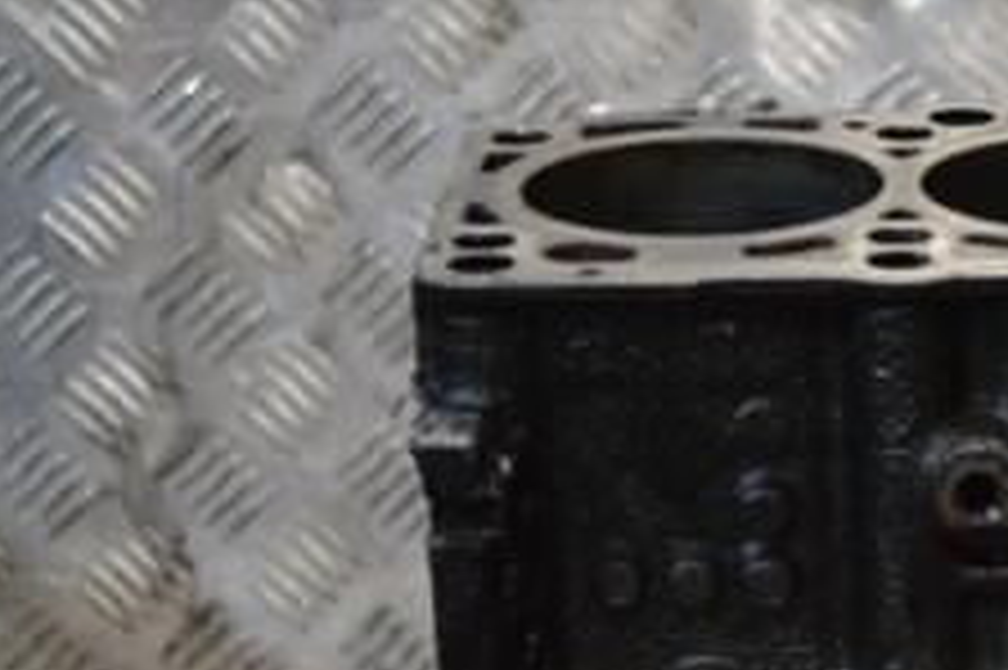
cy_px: 886
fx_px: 4281
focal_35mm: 153
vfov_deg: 8.8
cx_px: 1256
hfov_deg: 13.0
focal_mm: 38
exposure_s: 1/80
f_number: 5
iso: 3200
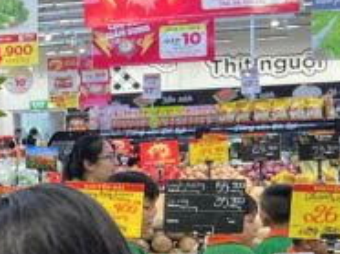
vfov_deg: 13.1
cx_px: -232
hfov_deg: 15.6
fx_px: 1099
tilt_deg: -4.0
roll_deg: +3.0
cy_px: 216
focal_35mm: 112
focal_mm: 5.7
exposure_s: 1/100
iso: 100
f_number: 1.5
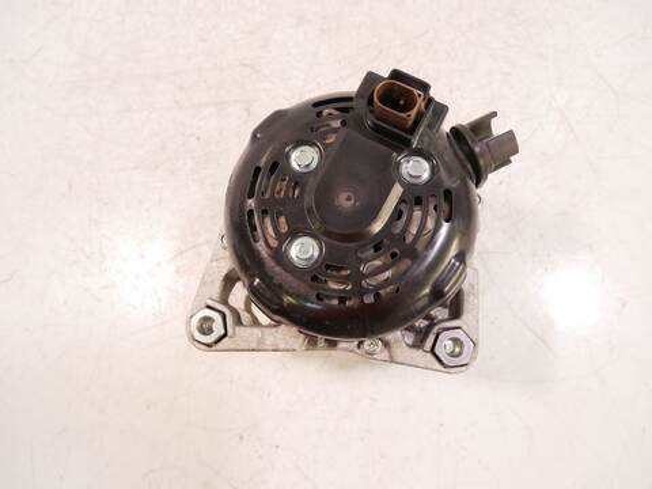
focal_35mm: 24
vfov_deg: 56.8
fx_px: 452
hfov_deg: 71.6
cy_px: 244
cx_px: 326
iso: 1250
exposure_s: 1/125
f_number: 3.5
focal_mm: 12
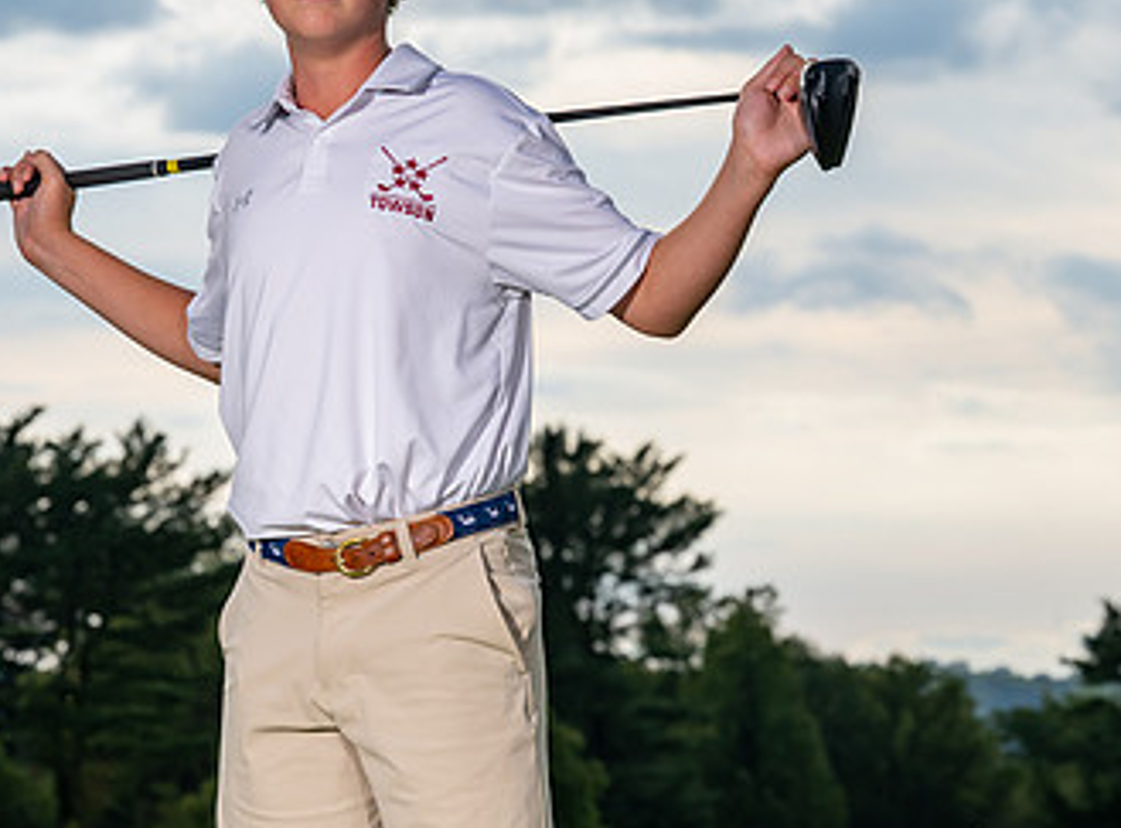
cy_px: 265
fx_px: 6442
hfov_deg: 9.9
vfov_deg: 7.4
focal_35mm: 200
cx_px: 246
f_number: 6.3
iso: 160
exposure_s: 1/500
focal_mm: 79
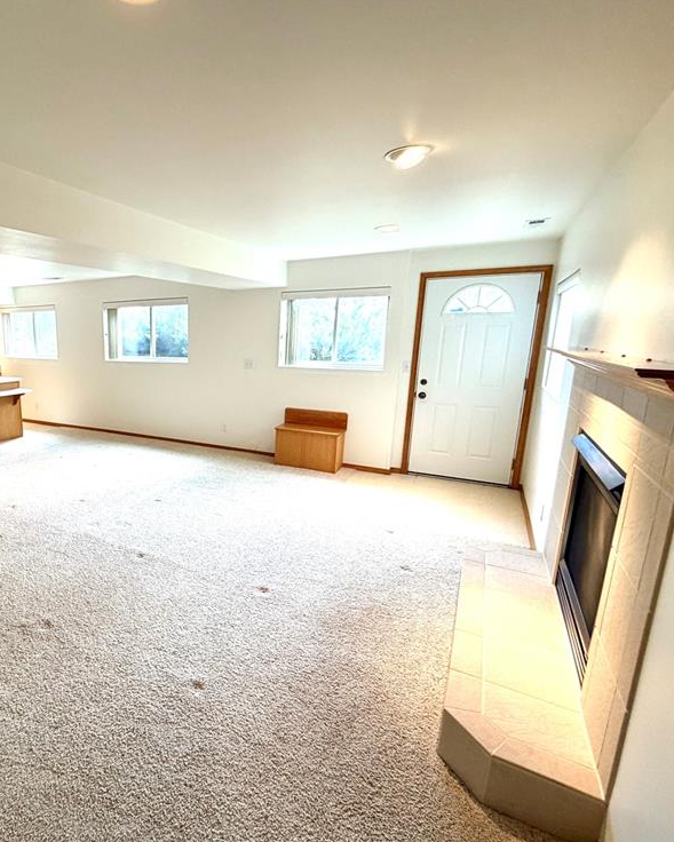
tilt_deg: -12.2
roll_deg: +0.6
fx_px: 474
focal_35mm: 19
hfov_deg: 66.6
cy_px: 433
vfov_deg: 83.3
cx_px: 172
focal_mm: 2.22
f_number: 2.2
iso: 160
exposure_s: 1/60
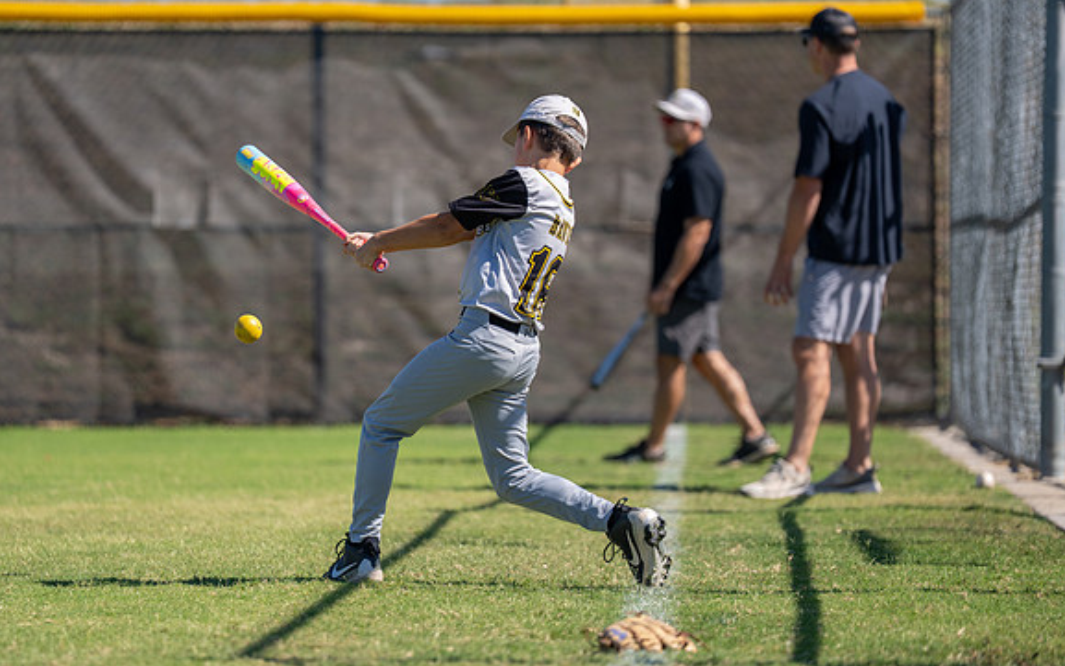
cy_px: 297
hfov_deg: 10.5
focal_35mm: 199
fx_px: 5778
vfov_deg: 6.6
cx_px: 463
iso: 100
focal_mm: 167
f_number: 2.8
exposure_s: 1/2000
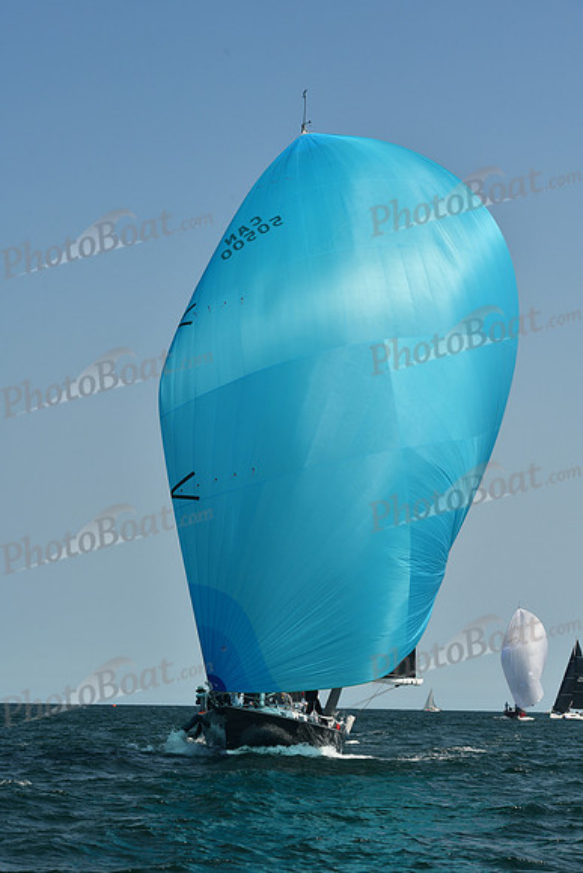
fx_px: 2306
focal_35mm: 95
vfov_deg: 21.5
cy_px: 436
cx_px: 292
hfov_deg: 14.4
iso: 320
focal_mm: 95
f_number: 9
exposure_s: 1/640
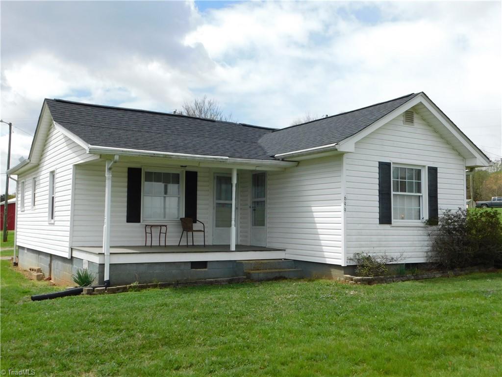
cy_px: 188
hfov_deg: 51.4
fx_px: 522
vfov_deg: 39.7
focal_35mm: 36
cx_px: 251
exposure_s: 1/1250
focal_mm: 6.3
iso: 125
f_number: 3.5
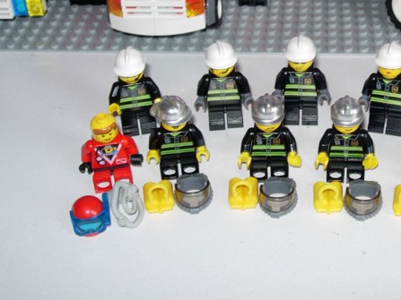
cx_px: 344
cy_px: 90
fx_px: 788
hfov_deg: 27.7
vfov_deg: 21.5
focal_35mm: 68
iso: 79
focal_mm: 7.8
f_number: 4.8
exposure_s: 1/32
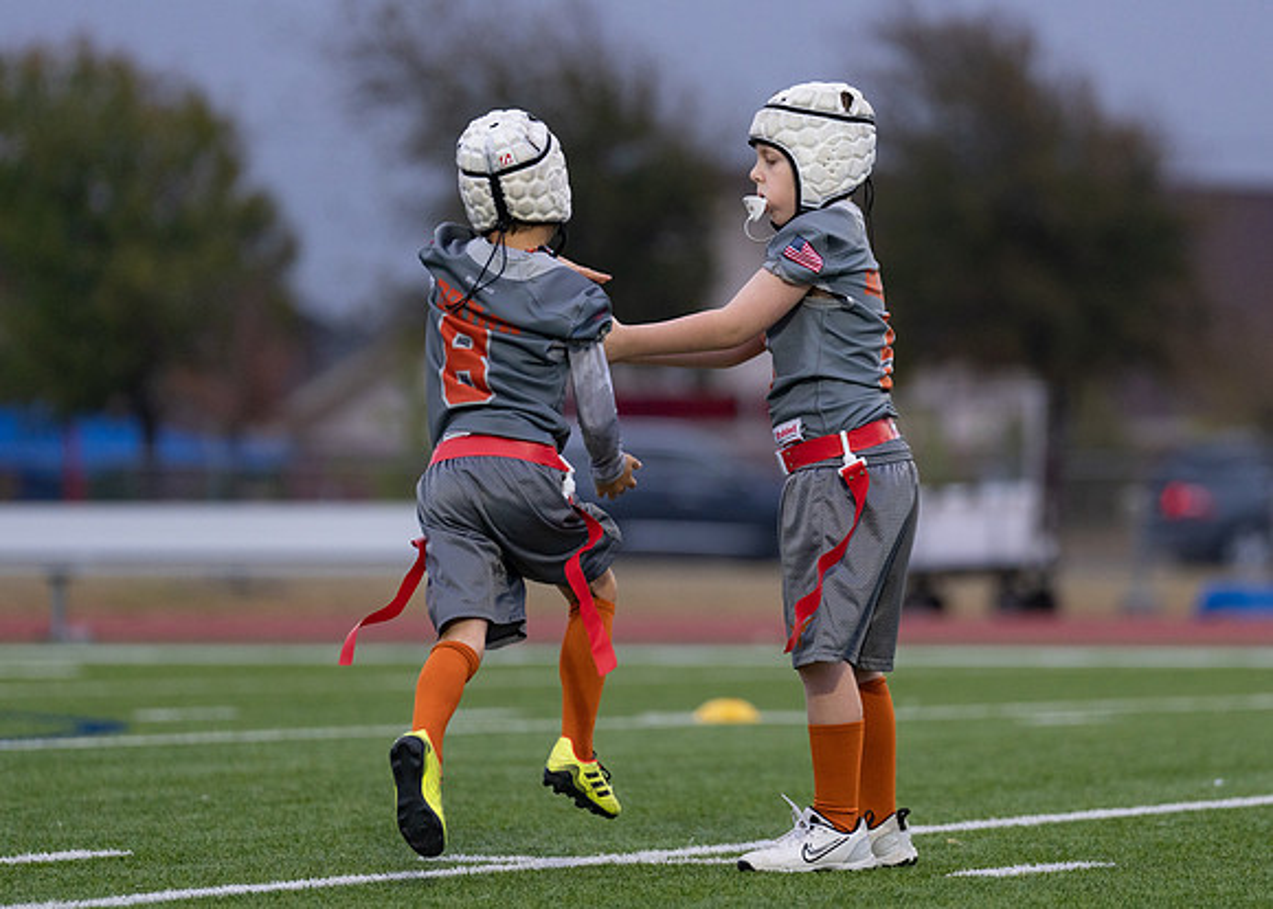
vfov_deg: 4.5
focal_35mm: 322
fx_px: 11624
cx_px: 820
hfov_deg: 6.3
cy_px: 422
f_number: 2.8
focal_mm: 200
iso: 800
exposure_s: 1/1000
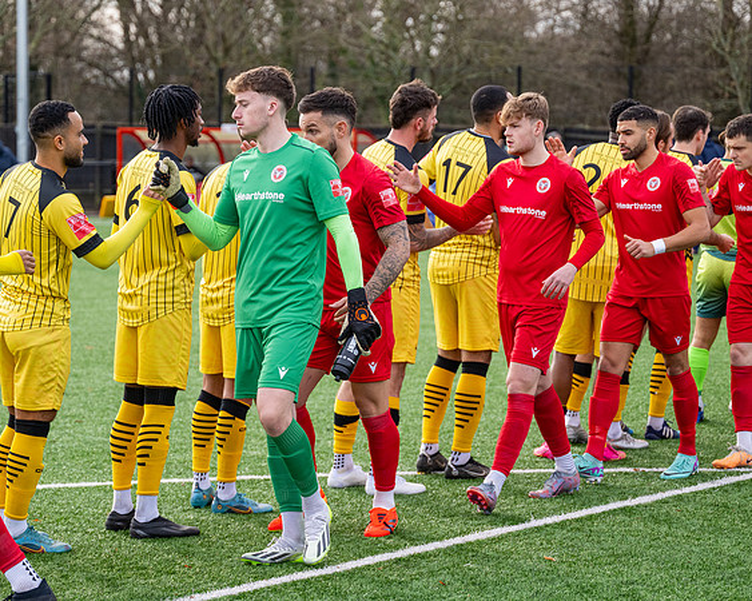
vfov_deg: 14.0
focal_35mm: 110
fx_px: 2455
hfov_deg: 17.4
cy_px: 300
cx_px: 301
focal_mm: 98
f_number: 4
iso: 800
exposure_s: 1/1600
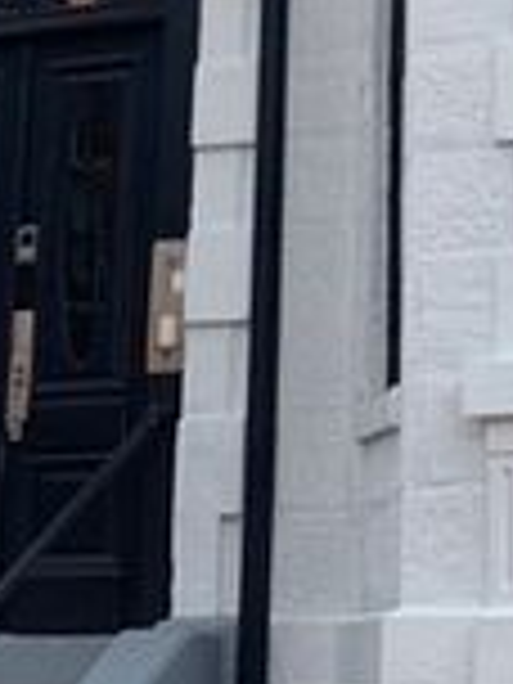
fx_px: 2253
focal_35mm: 114
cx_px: 482
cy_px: -178
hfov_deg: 12.9
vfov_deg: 16.4
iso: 25
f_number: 1.8
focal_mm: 4.25
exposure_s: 1/1100
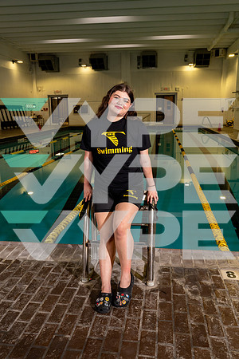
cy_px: 180
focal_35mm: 31
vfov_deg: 60.3
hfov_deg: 42.3
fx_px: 309
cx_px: 120
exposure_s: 1/250
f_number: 5.6
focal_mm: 31
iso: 1000
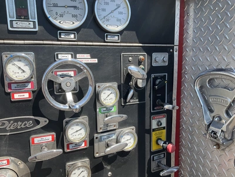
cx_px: 118
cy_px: 88
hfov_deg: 61.7
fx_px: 197
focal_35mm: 29
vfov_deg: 48.2
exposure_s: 1/709
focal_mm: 3
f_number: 1.8
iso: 25
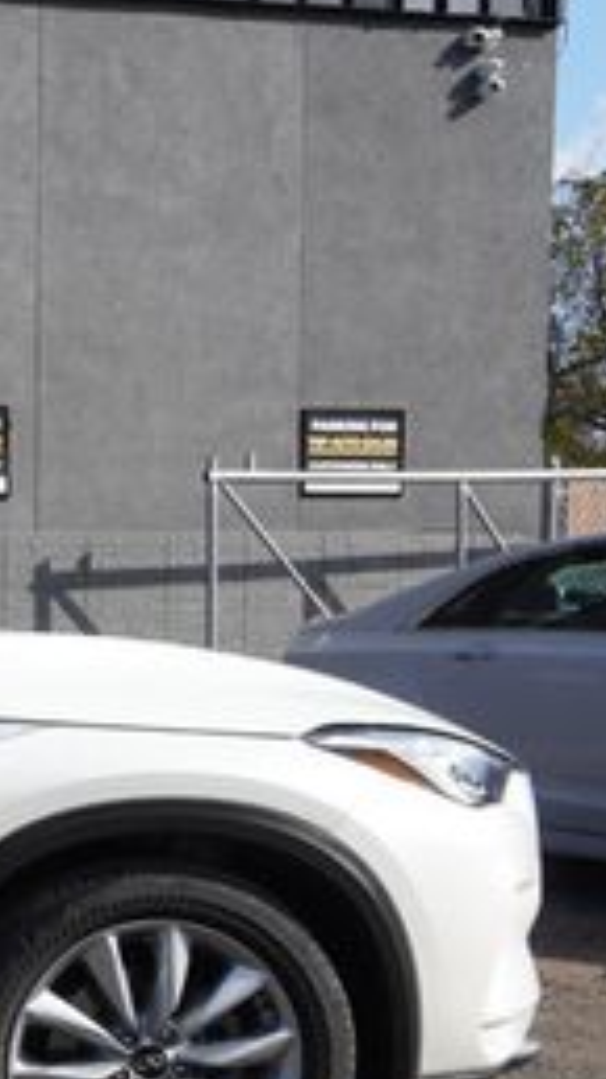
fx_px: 2230
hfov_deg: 13.1
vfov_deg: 26.8
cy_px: 824
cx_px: -648
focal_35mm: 78
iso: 200
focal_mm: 20
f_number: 9
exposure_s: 1/250
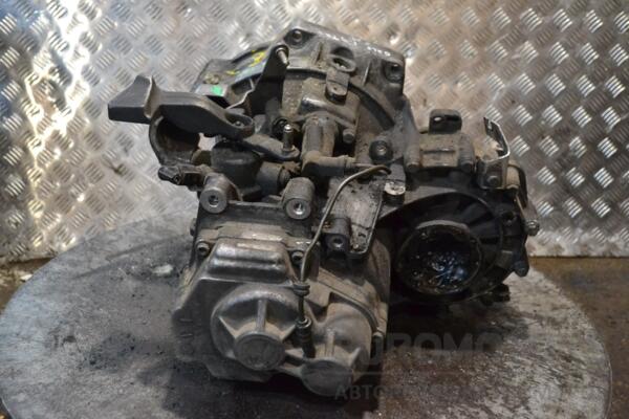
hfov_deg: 45.0
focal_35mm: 44
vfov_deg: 30.8
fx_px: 760
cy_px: 210
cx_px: 314
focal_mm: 29
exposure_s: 1/125
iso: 3200
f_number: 5.6
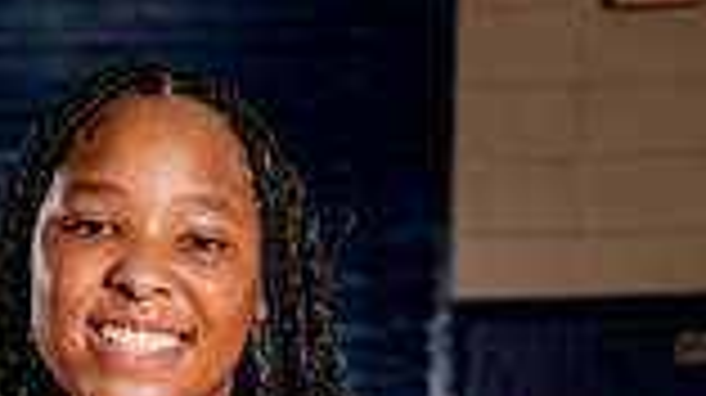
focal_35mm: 195
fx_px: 3647
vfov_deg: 5.9
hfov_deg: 11.0
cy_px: 968
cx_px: 54
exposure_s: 1/250
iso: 200
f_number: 5.6
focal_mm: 65
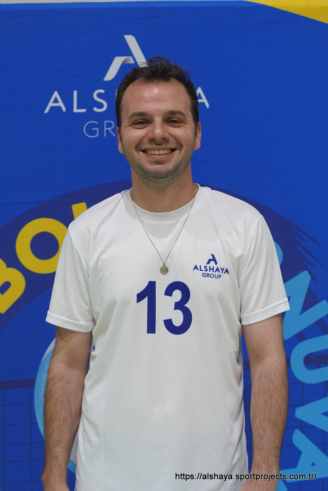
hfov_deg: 19.5
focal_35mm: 70
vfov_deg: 28.8
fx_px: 955
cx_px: 164
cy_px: 246
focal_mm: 70
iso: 1600
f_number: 4
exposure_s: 1/160
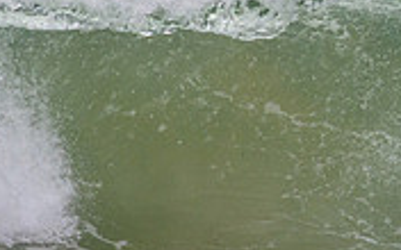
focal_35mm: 2690
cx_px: 540
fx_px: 29398
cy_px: -103
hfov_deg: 0.8
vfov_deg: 0.5
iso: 1400
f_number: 11
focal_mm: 800
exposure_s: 1/2000
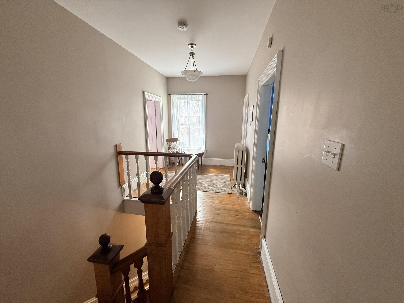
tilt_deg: -11.1
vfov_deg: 85.7
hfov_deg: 102.1
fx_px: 163
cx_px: 202
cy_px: 152
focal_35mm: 14
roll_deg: -0.5
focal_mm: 2.22
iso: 320
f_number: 2.2
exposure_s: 1/89
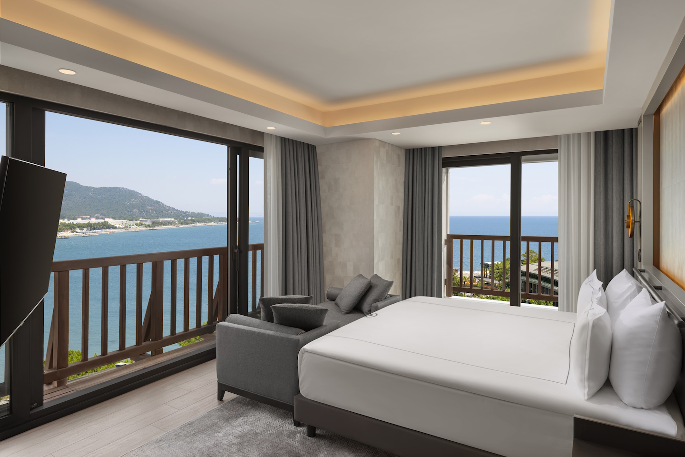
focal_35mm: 20
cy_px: 228
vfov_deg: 61.9
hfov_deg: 84.0
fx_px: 381
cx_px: 342
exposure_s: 1/125
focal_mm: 20
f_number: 11
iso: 100
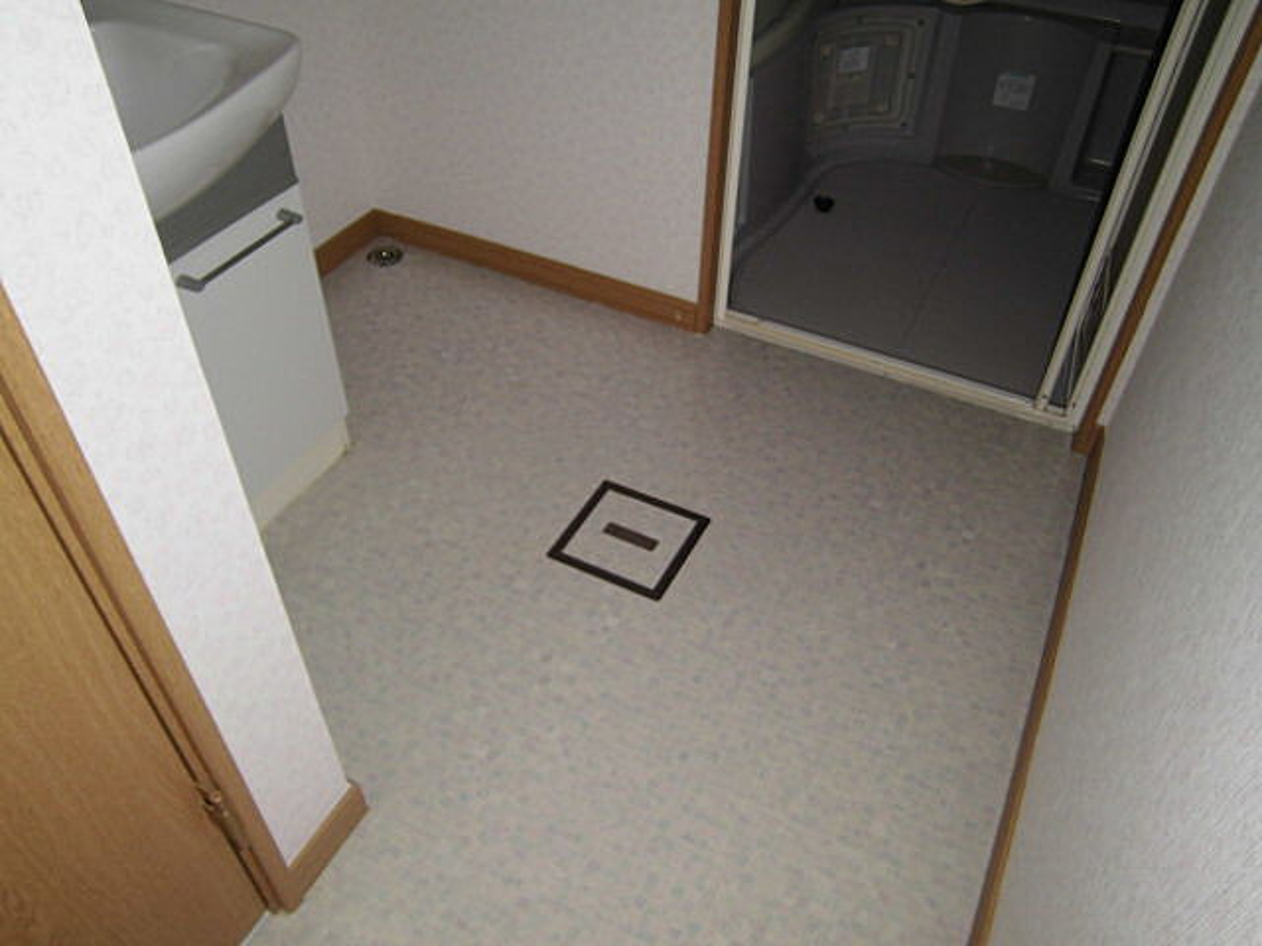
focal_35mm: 26
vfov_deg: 53.1
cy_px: 473
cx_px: 631
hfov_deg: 67.3
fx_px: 948
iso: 100
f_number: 2.8
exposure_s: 1/60
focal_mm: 4.7
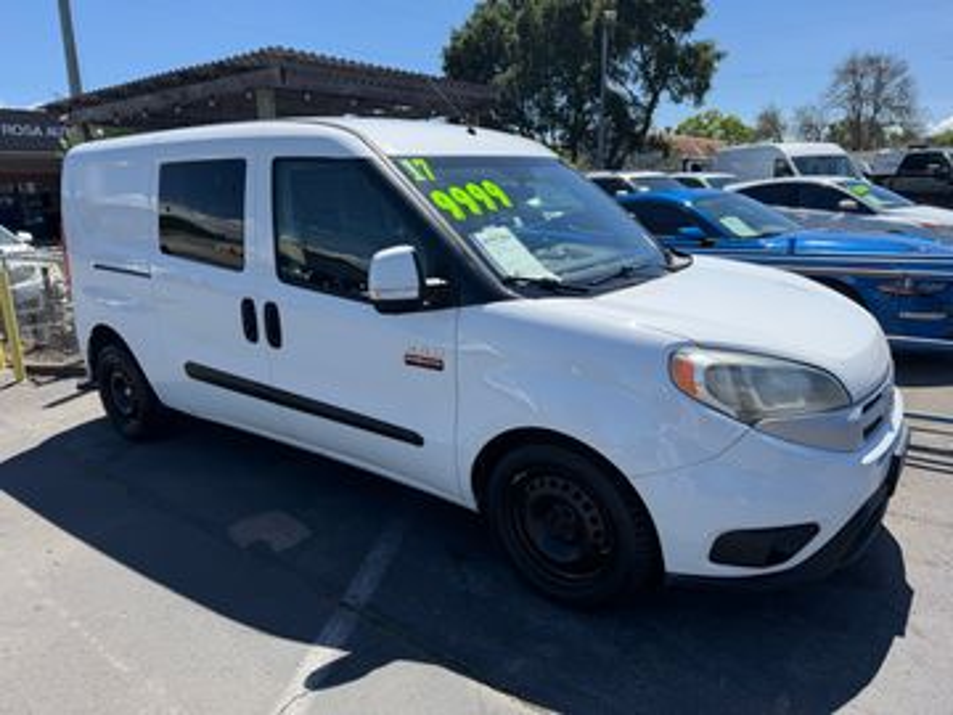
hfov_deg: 71.6
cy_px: 358
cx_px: 476
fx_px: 661
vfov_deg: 56.8
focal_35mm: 24
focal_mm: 6.76
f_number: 1.78
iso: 100
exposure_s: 1/4975
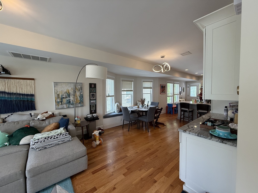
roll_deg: +0.3
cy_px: 96
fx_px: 104
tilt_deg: -1.7
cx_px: 129
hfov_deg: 102.1
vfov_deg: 85.7
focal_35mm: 14
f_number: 2.2
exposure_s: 1/120
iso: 125
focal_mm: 2.22
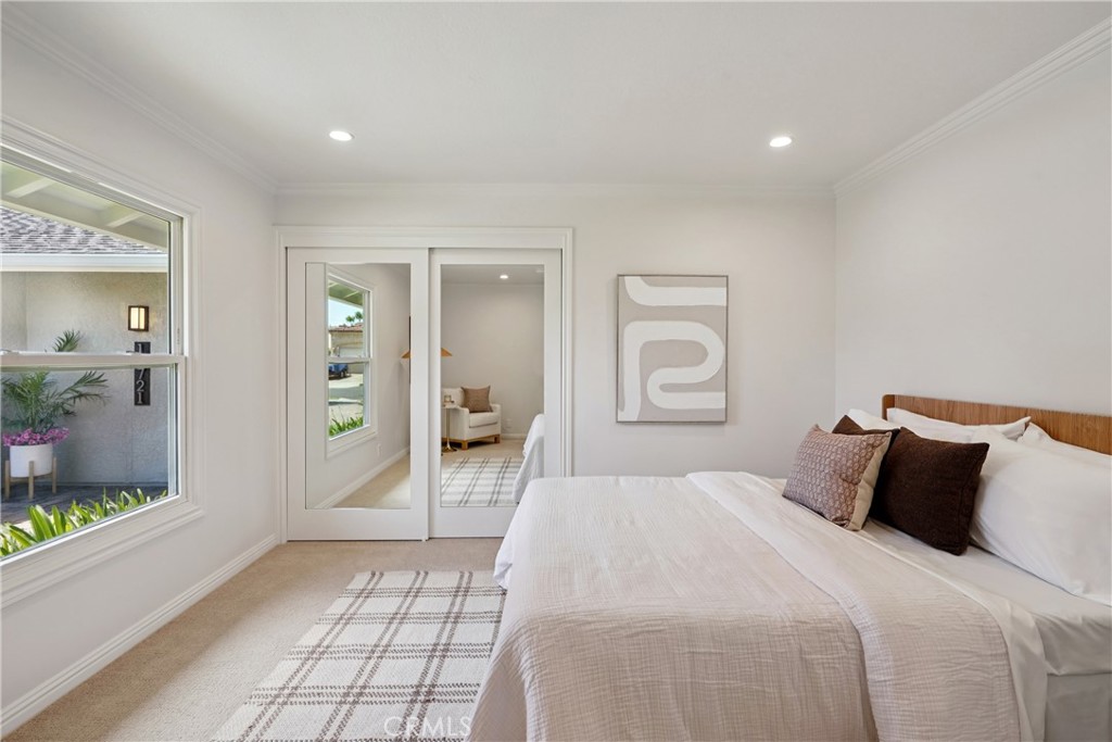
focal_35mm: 16
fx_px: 494
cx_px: 556
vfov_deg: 73.8
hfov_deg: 96.7
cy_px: 371
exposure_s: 1/50
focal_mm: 16
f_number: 8
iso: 400
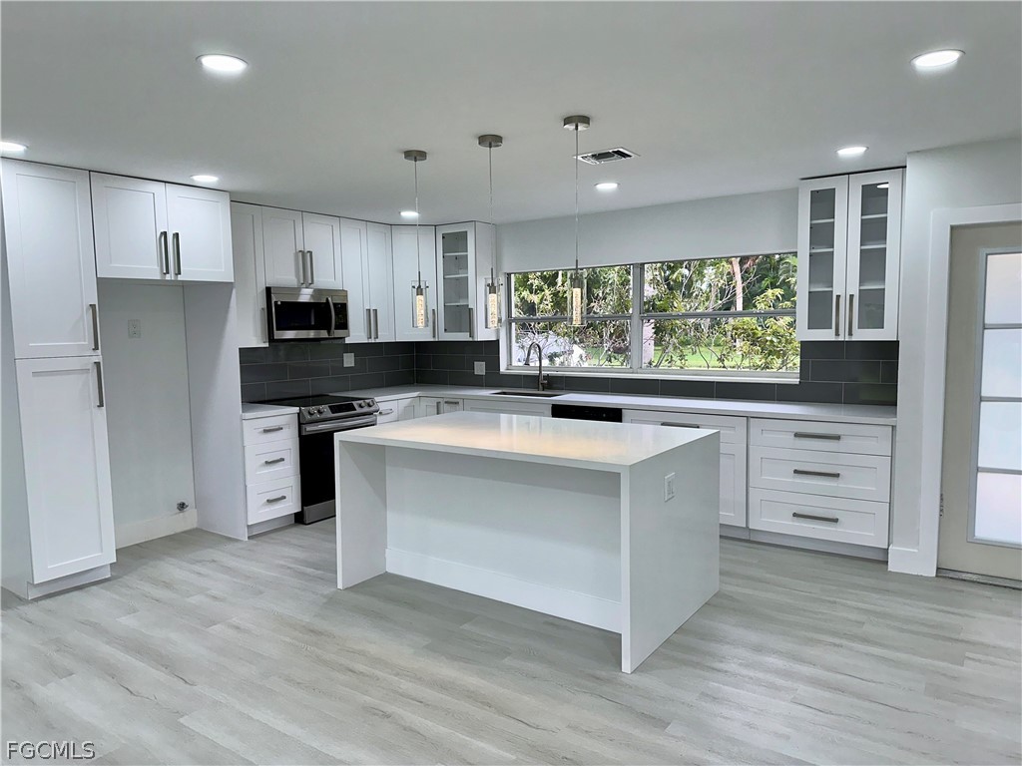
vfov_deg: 56.8
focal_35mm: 24
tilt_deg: -5.7
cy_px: 383
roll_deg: +0.3
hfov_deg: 71.6
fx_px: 709
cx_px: 511
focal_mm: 6.86
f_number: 1.78
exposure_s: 1/224
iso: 50
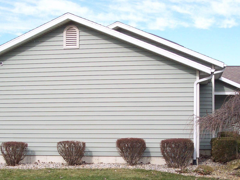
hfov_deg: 31.7
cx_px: 129
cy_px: 136
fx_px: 423
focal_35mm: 61
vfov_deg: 23.8
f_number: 4.8
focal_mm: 8
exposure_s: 1/350
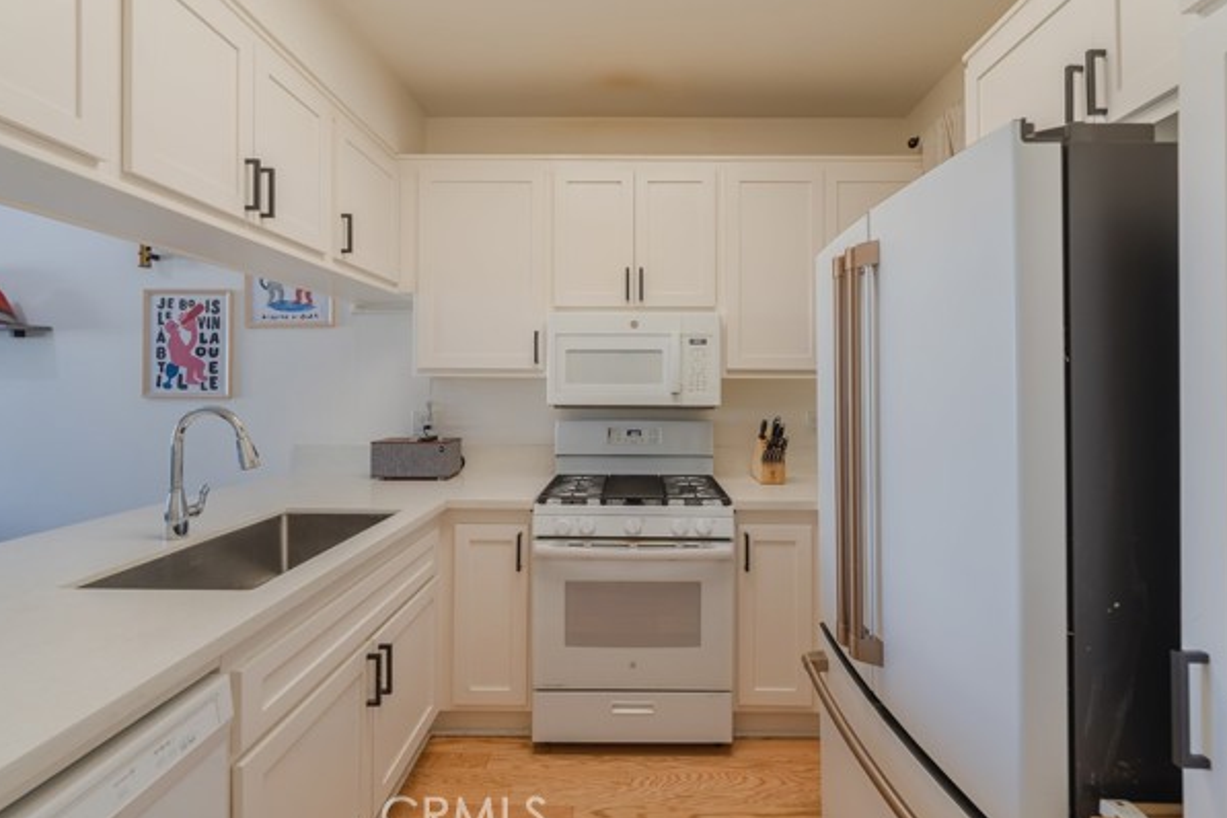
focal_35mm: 15
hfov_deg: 100.4
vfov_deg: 77.3
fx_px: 511
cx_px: 615
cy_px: 406
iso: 800
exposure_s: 1/400
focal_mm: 14
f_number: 8
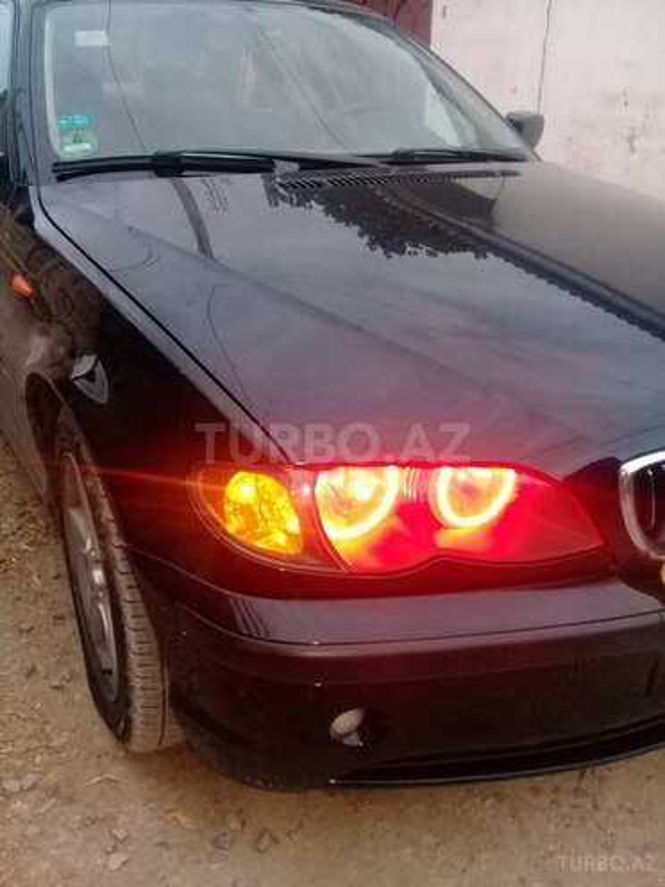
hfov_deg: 45.4
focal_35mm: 31
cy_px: 444
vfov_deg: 58.4
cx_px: 332
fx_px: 794
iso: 160
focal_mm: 3.3
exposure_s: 1/33
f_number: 2.2
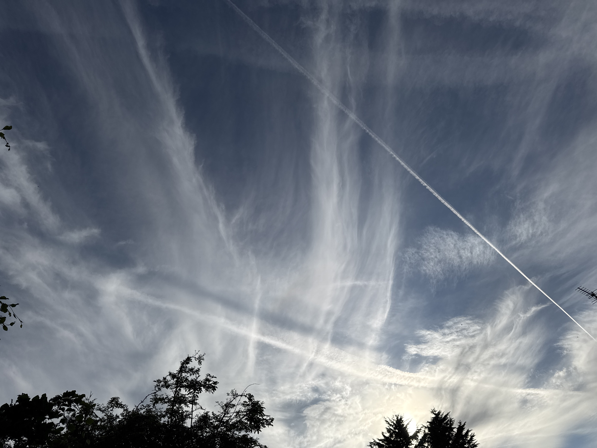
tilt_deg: +47.1
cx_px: 298
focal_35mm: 24
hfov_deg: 71.6
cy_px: 224
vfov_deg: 56.8
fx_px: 414
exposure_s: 1/12346
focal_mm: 6.76
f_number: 1.78
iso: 64
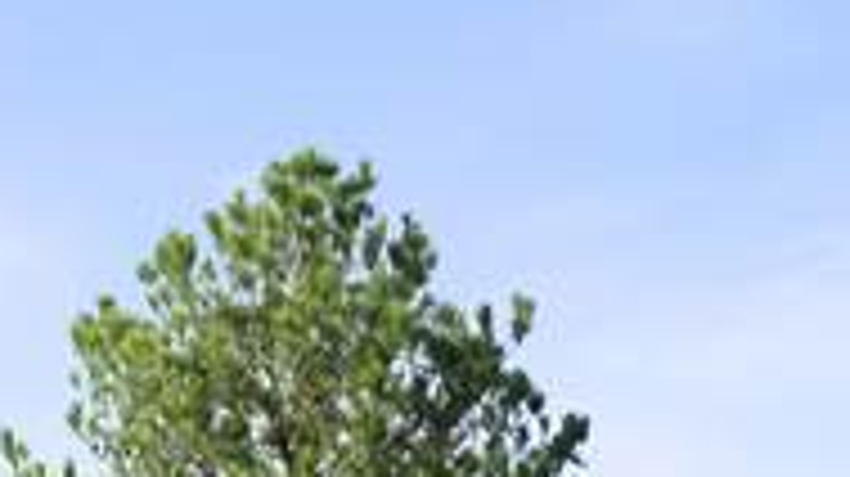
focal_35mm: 221
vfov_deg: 5.4
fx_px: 4978
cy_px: 968
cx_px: 531
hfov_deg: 9.8
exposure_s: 1/250
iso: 100
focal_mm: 26
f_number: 8
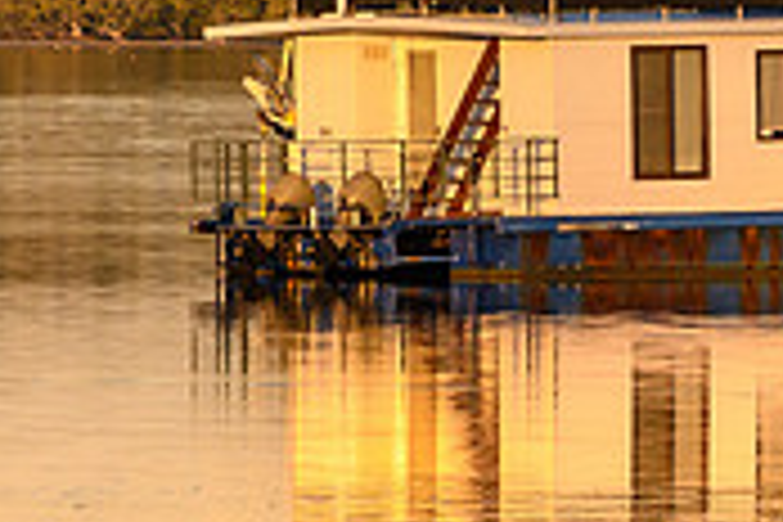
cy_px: -75
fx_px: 24510
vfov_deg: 1.2
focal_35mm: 1127
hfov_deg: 1.8
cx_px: 893
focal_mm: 200
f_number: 8
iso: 125
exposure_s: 1/320
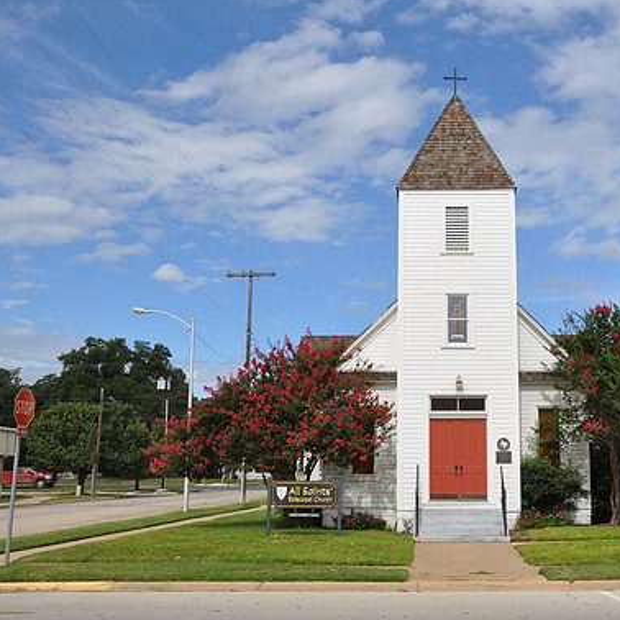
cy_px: 309
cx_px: 446
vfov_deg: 39.2
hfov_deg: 38.4
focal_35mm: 43
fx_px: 871
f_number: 13
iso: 200
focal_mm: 22
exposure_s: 1/160
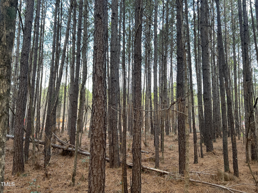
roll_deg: +0.3
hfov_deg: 67.3
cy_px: 96
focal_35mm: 26
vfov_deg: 53.1
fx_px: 194
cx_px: 129
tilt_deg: +10.4
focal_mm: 5.7
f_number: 1.5
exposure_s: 1/121
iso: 125
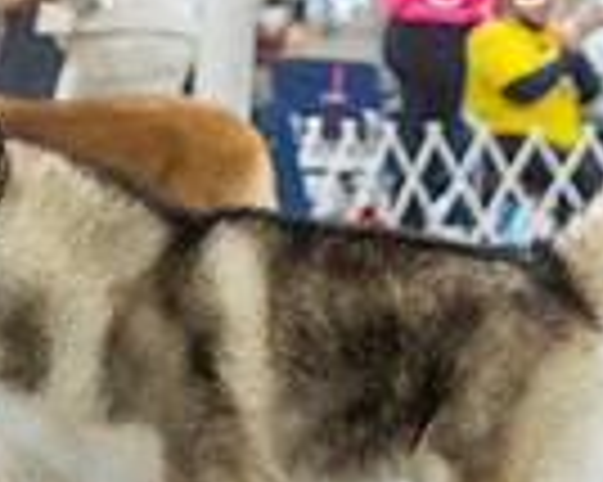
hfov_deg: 5.9
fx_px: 5885
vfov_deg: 4.7
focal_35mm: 330
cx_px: 155
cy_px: 140
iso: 6400
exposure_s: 1/320
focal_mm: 70
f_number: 3.2
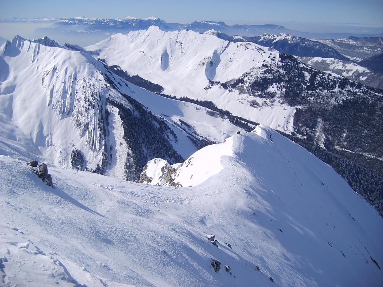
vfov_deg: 40.7
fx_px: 387
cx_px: 192
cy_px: 144
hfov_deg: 52.6
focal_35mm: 35
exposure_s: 1/350
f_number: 7.1
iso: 50
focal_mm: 5.8
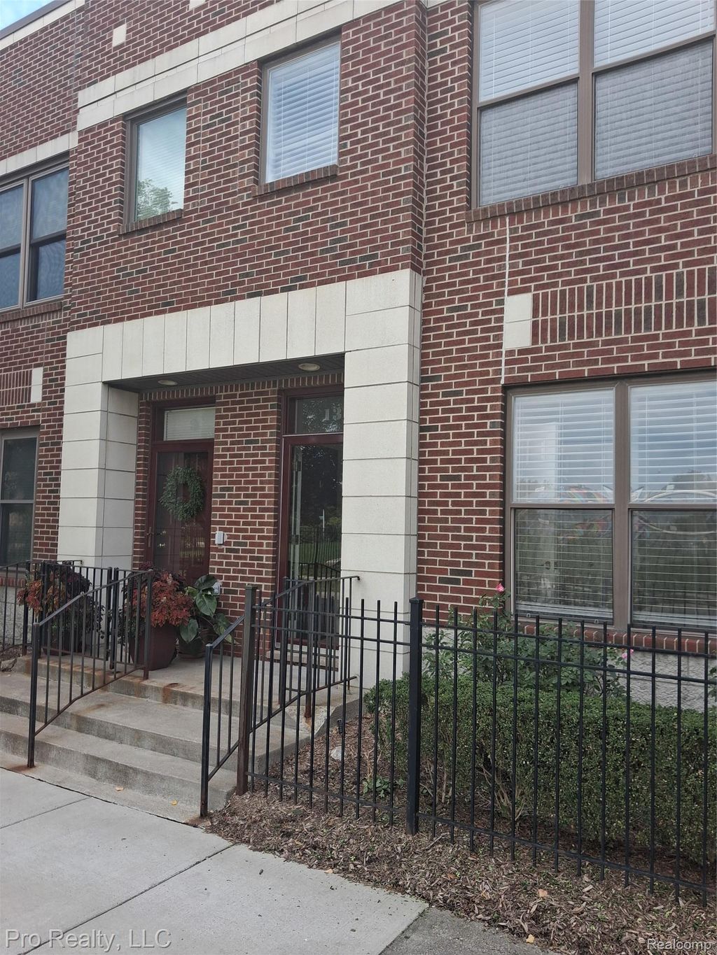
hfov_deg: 51.4
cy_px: 478
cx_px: 358
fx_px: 746
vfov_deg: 65.3
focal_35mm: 27
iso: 25
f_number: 1.8
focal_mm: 4
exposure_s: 1/137
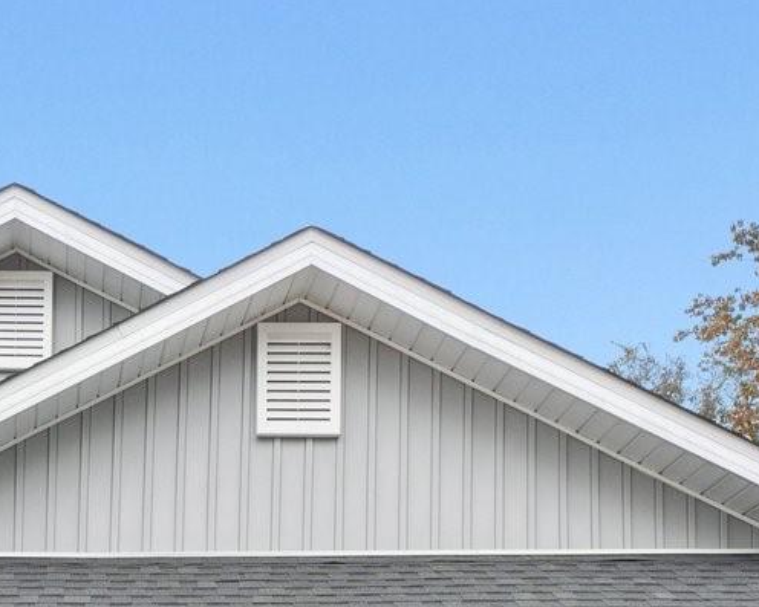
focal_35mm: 64
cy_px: 920
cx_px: 87
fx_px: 1437
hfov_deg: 28.5
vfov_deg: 20.4
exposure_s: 1/80
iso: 200
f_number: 8
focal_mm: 11
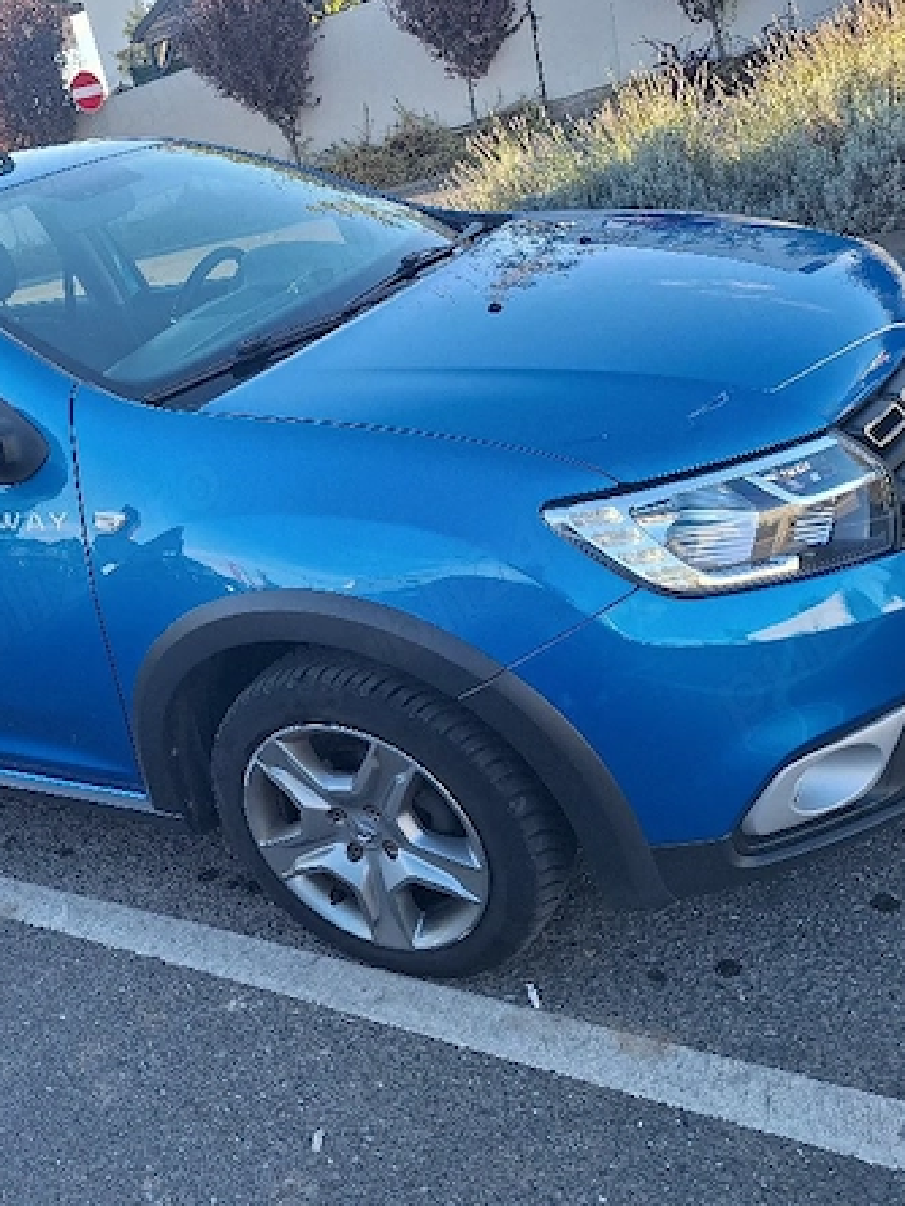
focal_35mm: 31
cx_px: 154
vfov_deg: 58.3
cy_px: 604
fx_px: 1080
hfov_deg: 42.9
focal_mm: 5.54
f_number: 1.8
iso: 40
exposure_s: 1/385
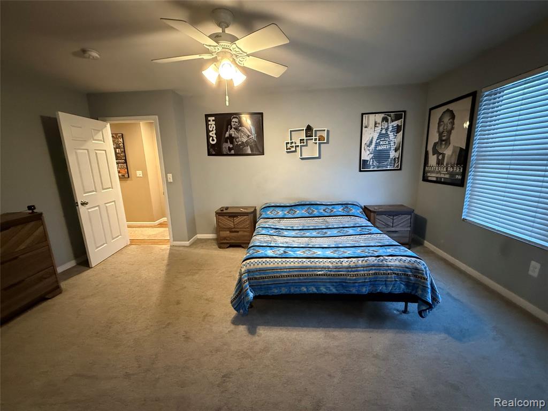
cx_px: 274
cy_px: 206
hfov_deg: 102.1
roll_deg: +1.4
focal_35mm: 14
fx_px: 222
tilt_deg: -11.4
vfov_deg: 85.7
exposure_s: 1/40
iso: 1000
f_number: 2.2
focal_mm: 2.22
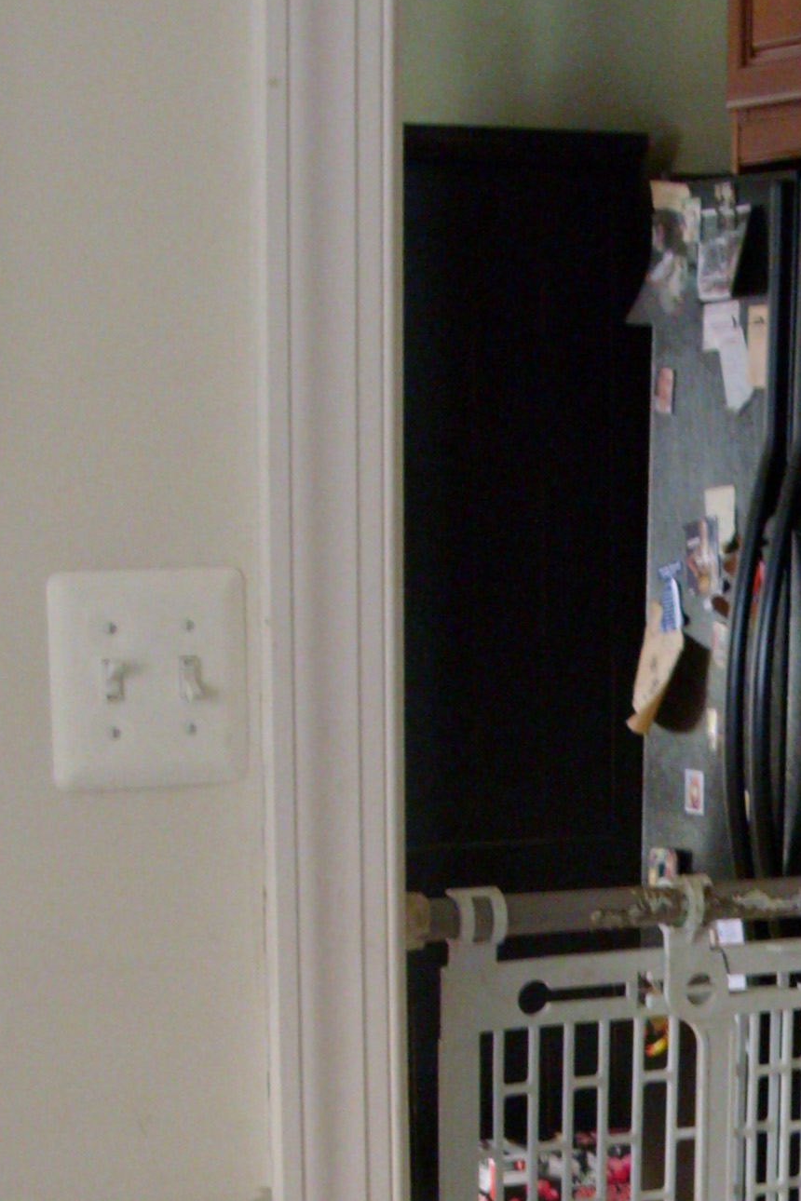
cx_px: 991
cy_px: 1202
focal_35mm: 100
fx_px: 3337
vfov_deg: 19.8
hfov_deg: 13.3
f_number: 2.8
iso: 300
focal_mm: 6.3
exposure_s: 1/14
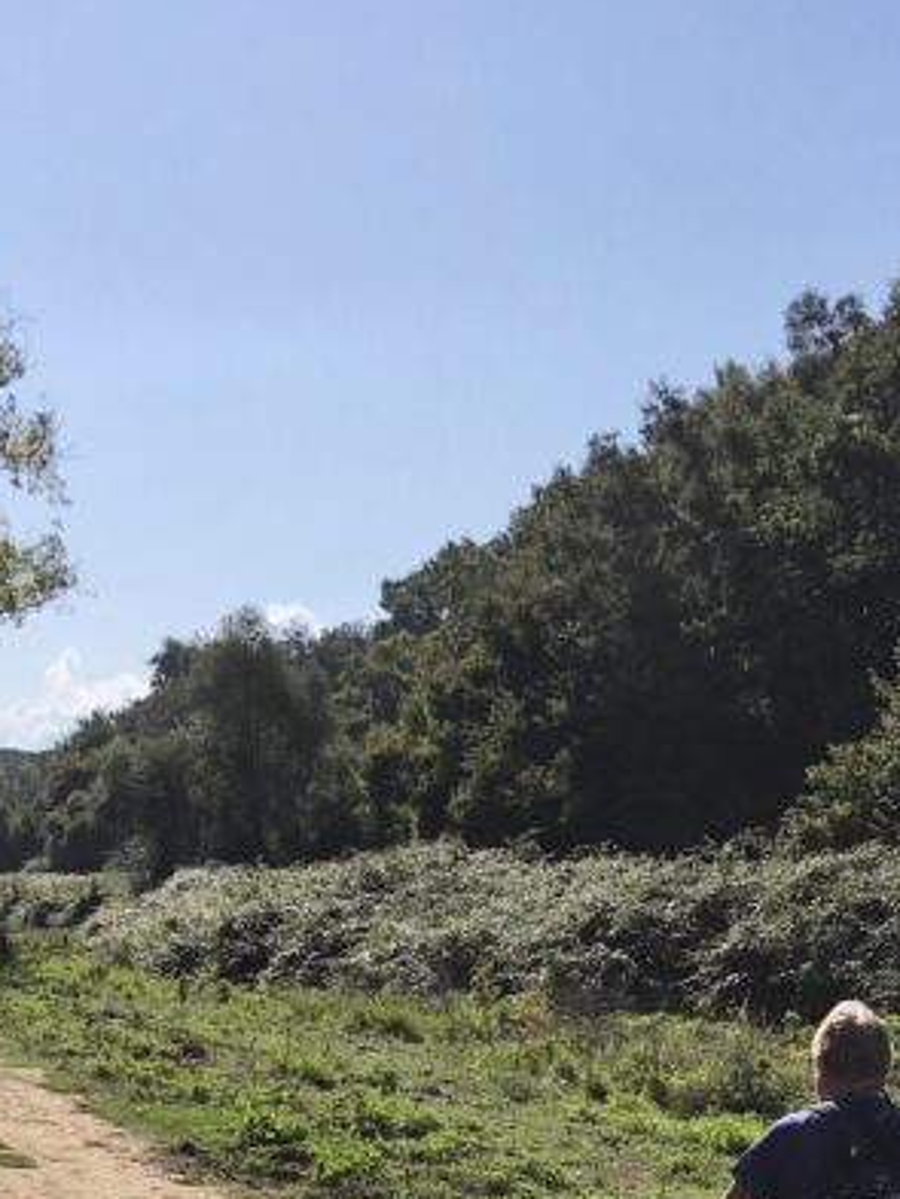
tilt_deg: -6.0
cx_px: 558
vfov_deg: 25.1
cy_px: 1257
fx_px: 2529
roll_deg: -1.9
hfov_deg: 20.1
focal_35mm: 73
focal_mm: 4
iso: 20
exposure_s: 1/2667
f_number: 1.8
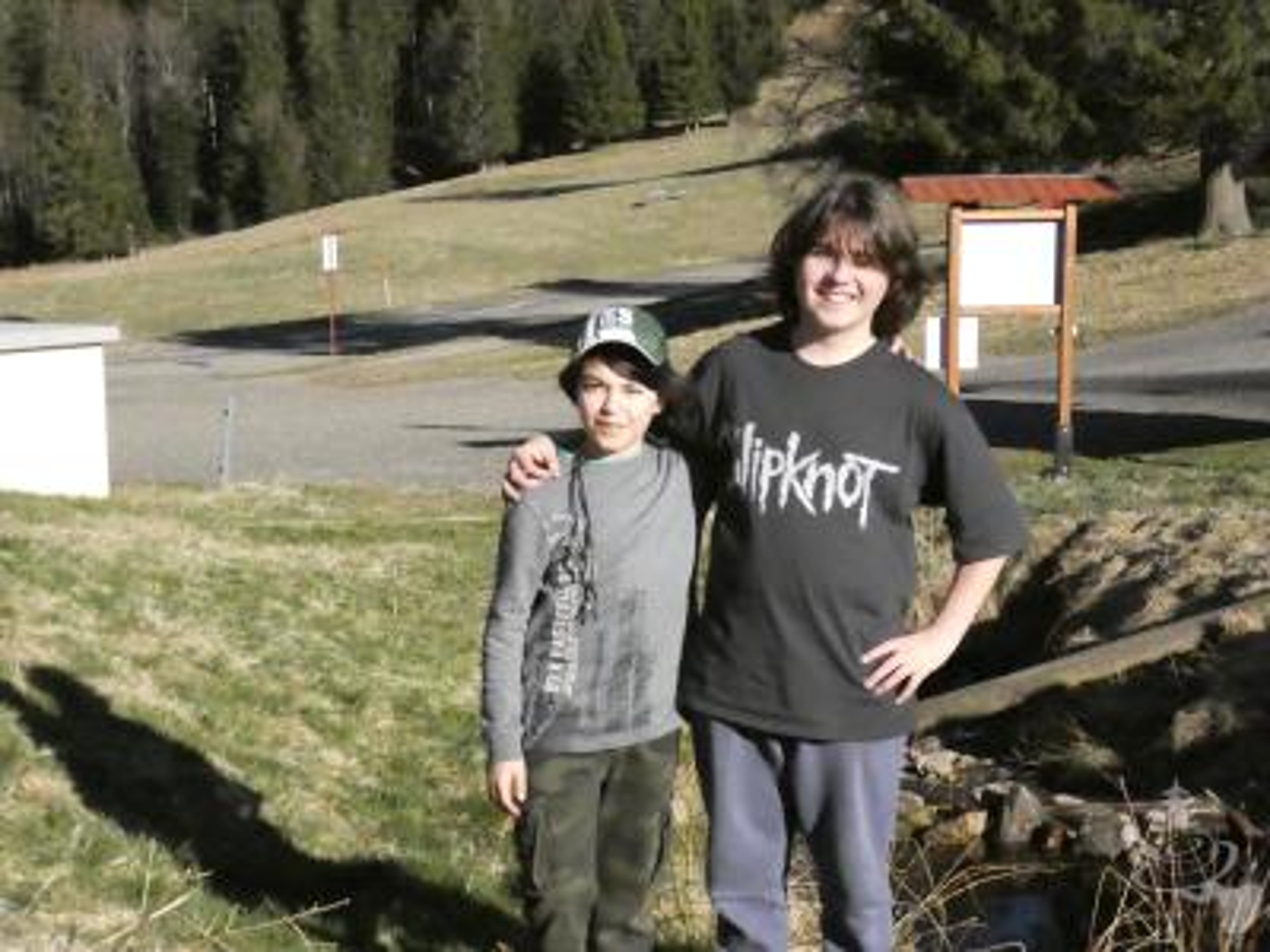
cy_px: 476
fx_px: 2311
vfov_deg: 23.3
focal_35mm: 63
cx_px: 635
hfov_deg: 30.7
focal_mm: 11.3
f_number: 4.3
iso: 3200
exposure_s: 1/16000
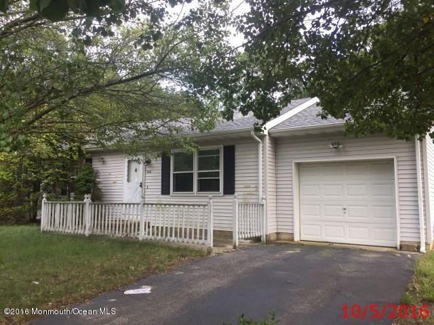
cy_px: 162
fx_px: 364
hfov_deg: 61.7
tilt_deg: +3.7
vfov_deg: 48.2
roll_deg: -2.8
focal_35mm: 29
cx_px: 217
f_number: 2.2
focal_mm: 4.15
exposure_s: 1/120
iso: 50
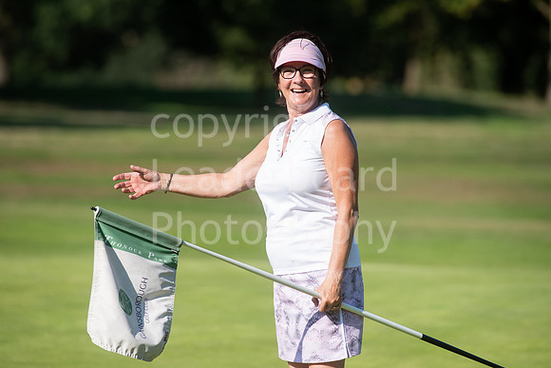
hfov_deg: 6.9
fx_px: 4593
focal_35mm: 300
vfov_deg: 4.6
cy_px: 184
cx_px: 276
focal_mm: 300
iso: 320
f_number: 5.6
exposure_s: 1/2500
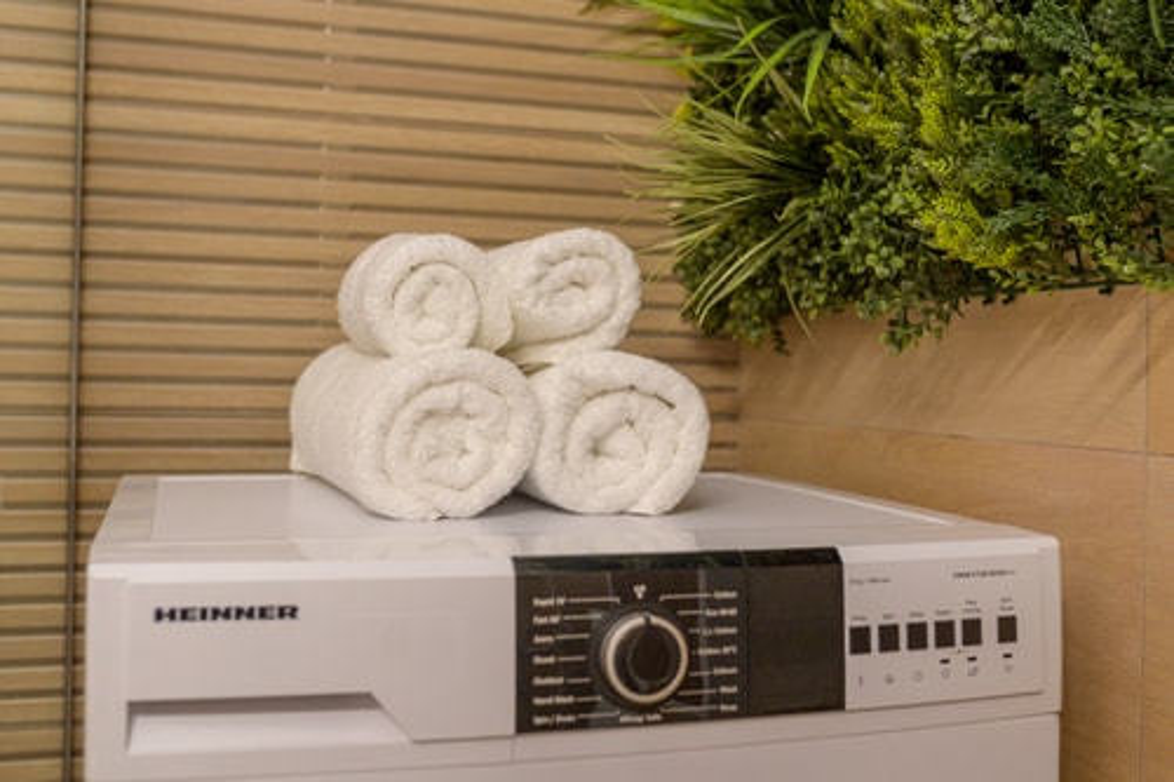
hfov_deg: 46.3
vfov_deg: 31.8
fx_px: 1373
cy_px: 380
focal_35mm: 42
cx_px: 609
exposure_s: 1/160
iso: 1600
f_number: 3.2
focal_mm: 35
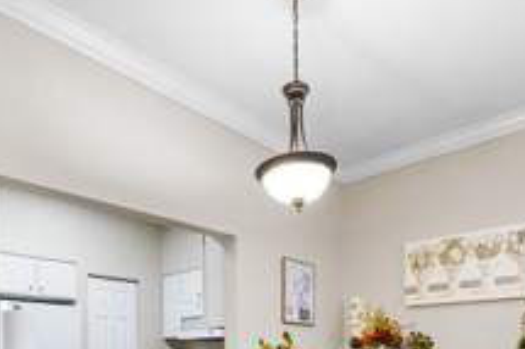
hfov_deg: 63.7
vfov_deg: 38.4
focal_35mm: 29
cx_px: 264
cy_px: 370
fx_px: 423
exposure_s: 1.6
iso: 200
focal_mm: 13
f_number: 8
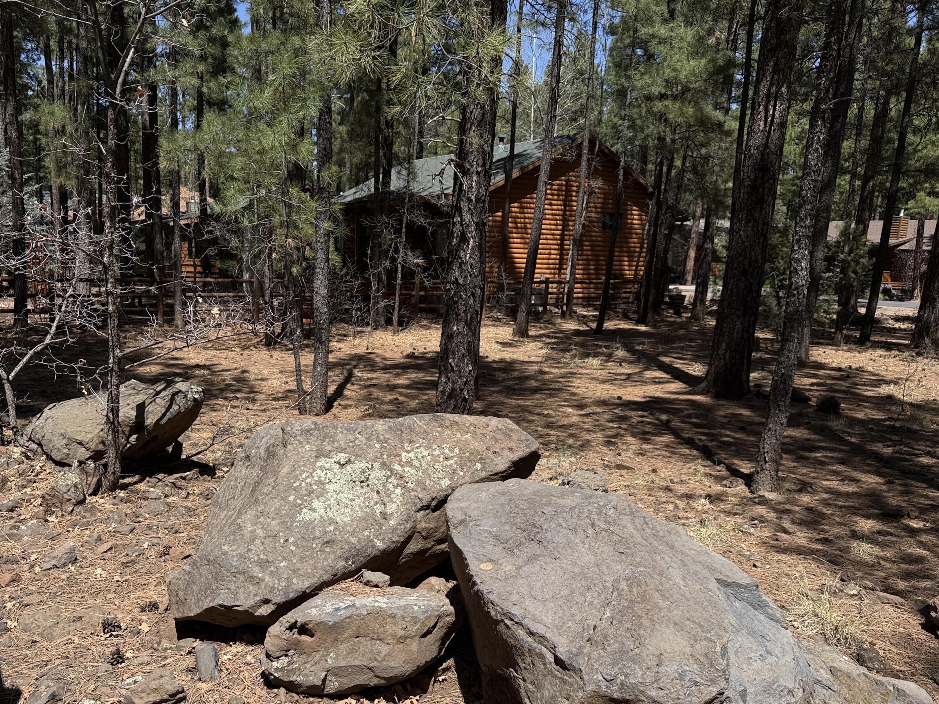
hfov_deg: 59.7
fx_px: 814
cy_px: 423
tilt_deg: -11.0
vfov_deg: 46.5
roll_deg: -2.2
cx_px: 405
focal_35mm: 30
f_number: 1.78
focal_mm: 6.76
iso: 80
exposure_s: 1/5714
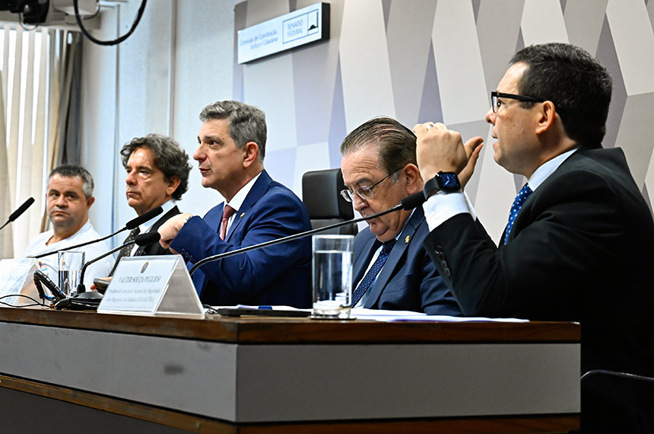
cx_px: 327
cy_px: 217
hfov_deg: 25.7
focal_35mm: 79
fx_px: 1432
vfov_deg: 17.2
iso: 6400
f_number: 7.1
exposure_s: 1/100
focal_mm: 79
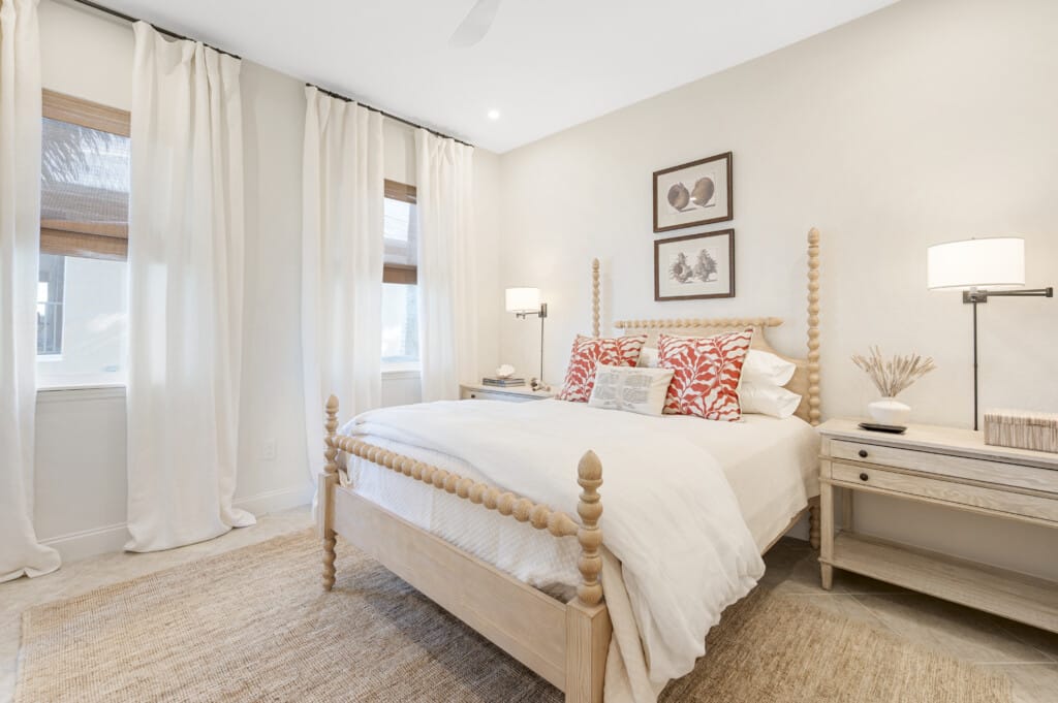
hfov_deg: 98.6
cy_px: 352
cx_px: 529
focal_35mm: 16
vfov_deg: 75.4
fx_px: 455
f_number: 8
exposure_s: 1
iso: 100
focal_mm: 15.5
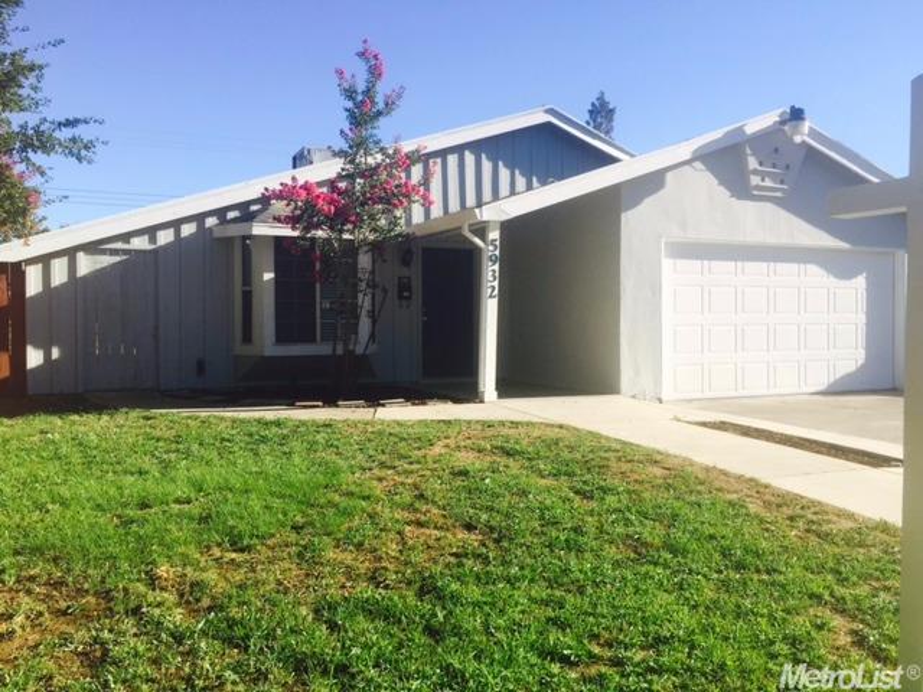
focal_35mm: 29
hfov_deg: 61.7
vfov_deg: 48.2
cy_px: 346
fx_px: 773
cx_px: 462
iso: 32
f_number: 2.2
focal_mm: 4.15
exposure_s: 1/1099
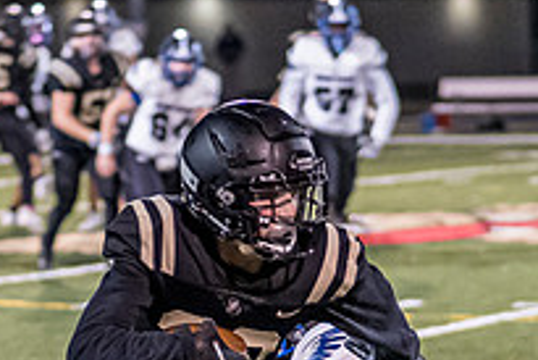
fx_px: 3963
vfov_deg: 5.2
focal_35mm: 265
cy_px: 322
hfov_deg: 7.8
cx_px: 239
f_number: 1.2
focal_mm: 45
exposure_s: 1/1250
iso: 3200
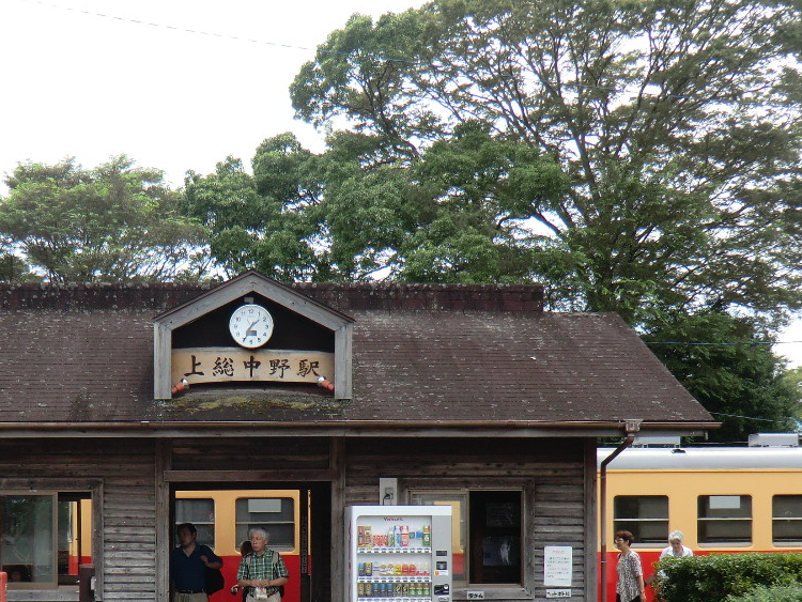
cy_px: 483
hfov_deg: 32.8
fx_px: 1344
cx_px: 245
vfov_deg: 24.8
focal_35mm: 58
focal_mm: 6.1
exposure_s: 1/320
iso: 64
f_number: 3.6
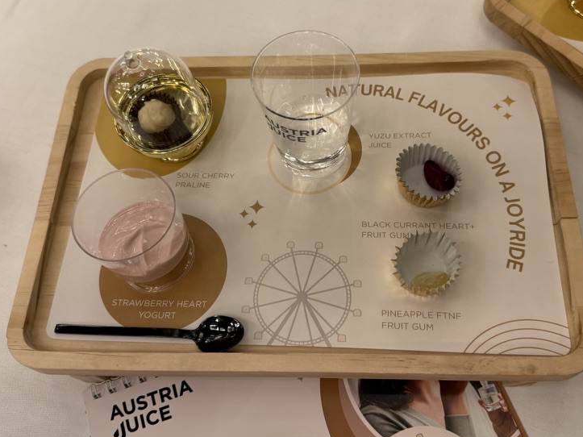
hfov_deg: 53.9
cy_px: 187
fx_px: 573
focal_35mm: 34
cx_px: 305
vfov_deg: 41.7
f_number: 1.78
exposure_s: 1/50
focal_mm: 6.76
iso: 160
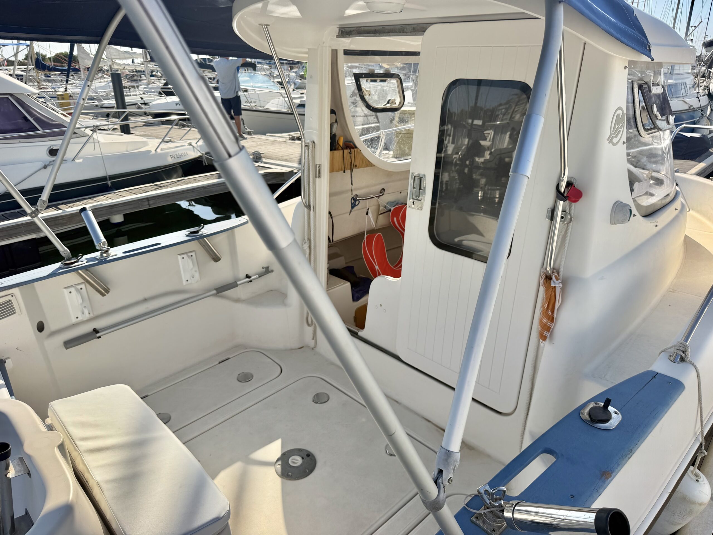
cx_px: 356
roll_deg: +1.9
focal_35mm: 24
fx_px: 494
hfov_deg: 71.6
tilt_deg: -22.2
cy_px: 268
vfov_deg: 56.8
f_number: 1.78
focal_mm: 6.76
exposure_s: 1/4167
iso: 80
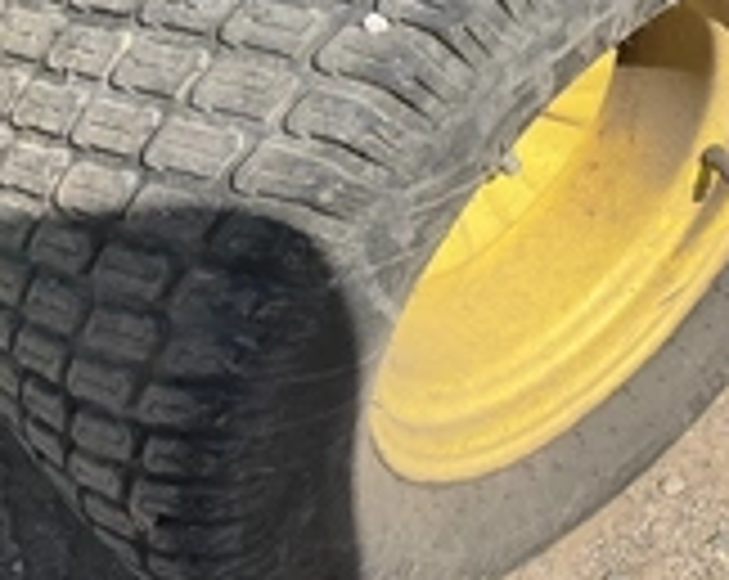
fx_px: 1508
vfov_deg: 21.4
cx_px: 504
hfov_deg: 27.0
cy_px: 67
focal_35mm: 70
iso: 25
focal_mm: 3
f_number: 1.8
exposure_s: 1/1675
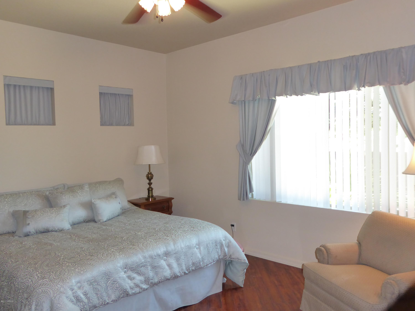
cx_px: 208
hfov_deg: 61.7
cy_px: 156
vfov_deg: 48.2
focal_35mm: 29
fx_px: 348
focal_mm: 5
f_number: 3.5
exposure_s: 1/60
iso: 320
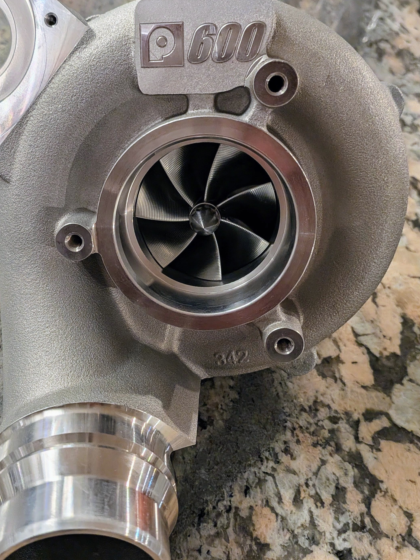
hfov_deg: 45.1
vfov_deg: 58.2
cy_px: 247
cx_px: 160
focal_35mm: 31
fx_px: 502
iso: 109
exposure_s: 1/120
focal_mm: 4.53
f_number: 1.7
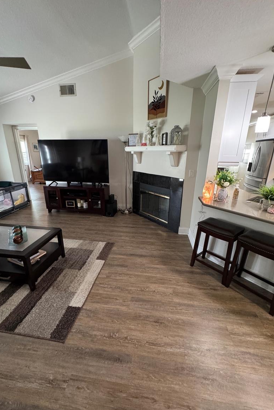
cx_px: 134
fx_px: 171
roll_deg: -0.6
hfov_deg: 77.3
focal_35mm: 15
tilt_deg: -19.4
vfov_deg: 100.4
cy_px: 207
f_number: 2.2
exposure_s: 1/60
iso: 640
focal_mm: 2.22
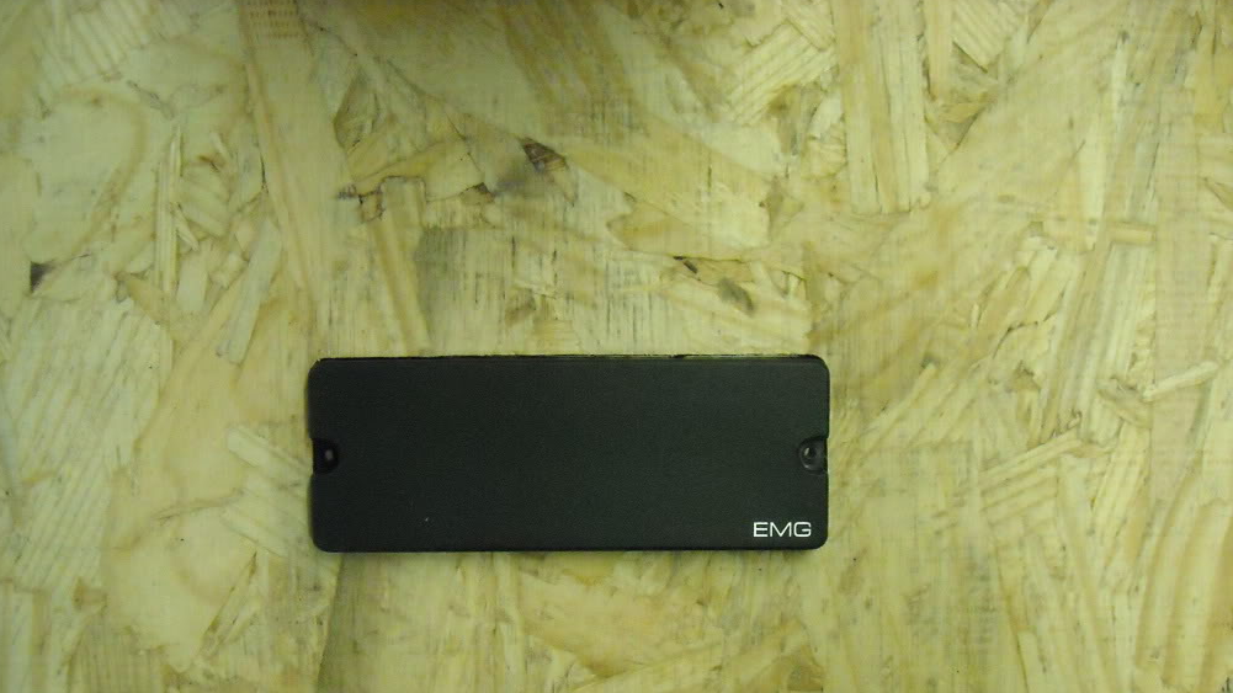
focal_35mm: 39
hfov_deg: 51.6
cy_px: 468
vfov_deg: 30.2
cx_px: 604
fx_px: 1275
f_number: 2.8
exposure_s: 1/105
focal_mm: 5.7
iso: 800
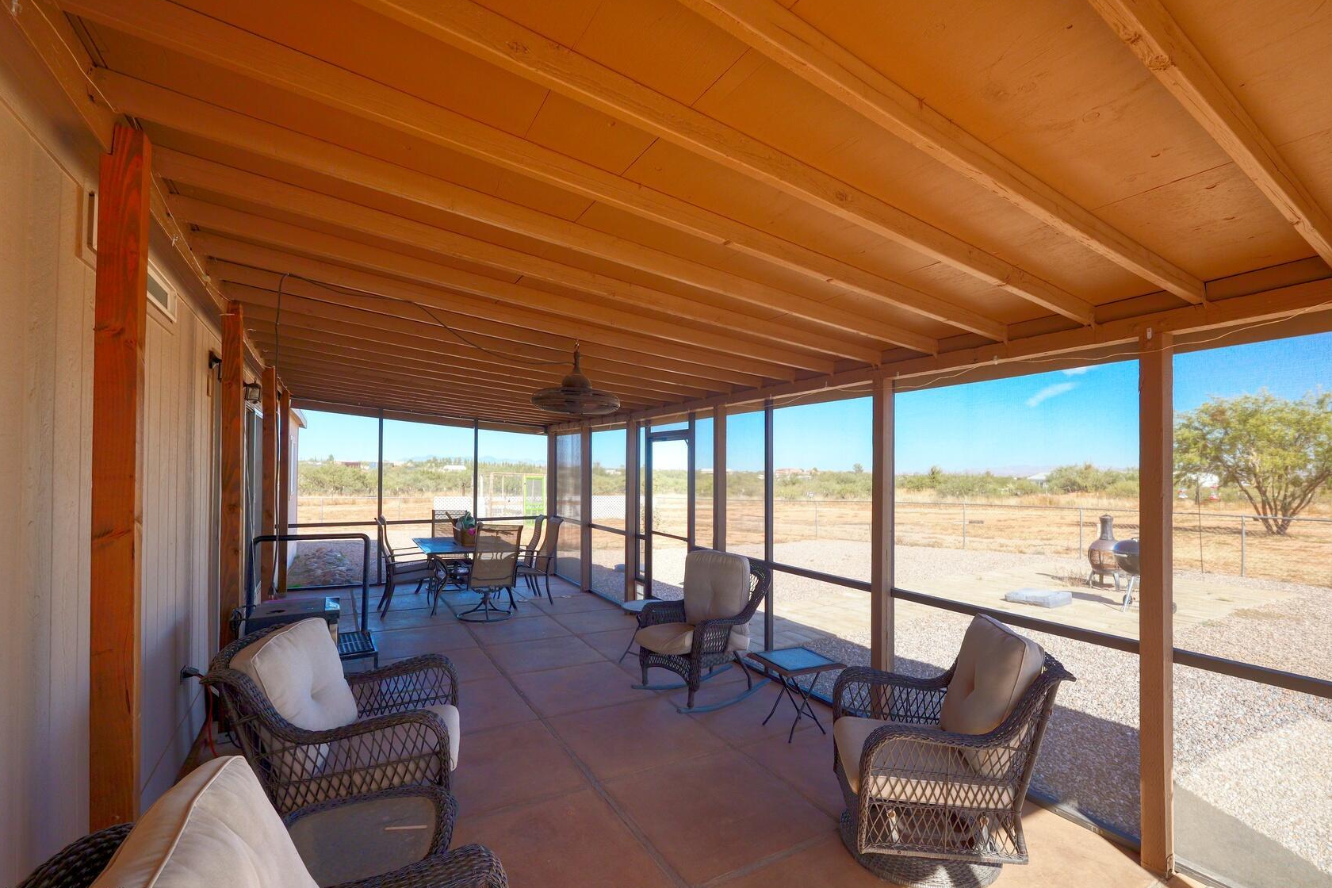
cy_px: 467
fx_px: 555
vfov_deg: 77.3
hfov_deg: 100.3
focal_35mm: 15
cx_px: 710
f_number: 8
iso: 400
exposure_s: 1/80
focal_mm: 14
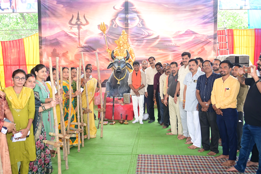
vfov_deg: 41.1
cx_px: 130
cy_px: 87
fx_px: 232
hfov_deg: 58.7
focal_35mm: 32
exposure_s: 1/100
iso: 2000
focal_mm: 32
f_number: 6.3
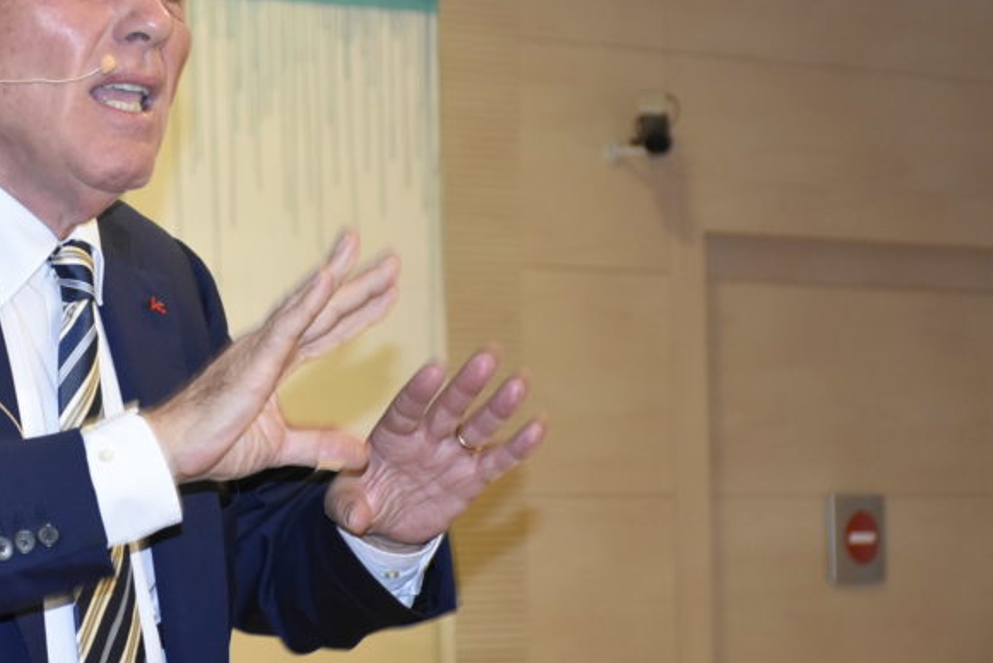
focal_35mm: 164
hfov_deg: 12.4
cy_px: 154
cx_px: 128
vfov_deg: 8.4
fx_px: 4526
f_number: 5.6
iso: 1600
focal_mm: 62
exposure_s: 1/60
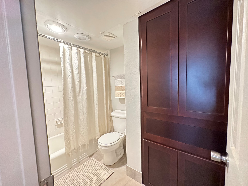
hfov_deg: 102.1
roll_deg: +1.6
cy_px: 93
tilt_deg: -4.9
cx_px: 124
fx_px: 100
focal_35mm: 14
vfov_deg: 85.7
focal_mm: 2.22
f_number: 2.2
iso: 1000
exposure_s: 1/60
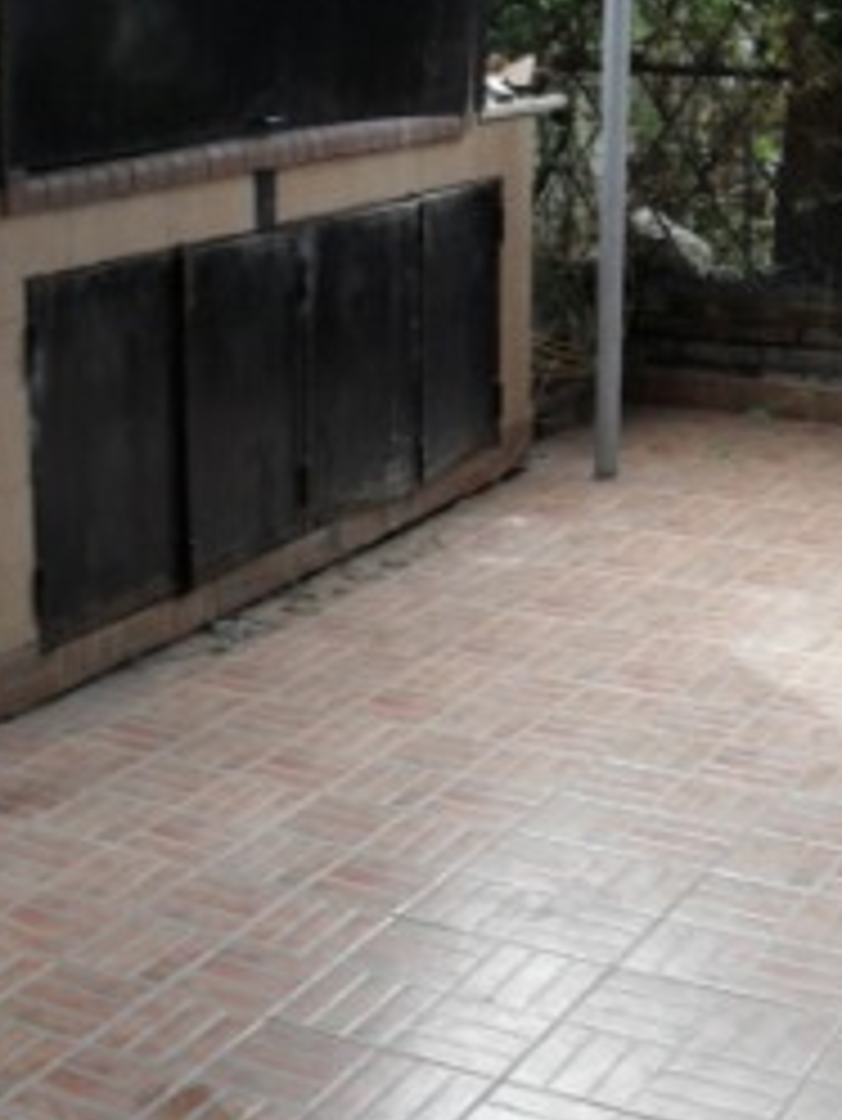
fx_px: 2041
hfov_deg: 23.1
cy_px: 328
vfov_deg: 30.4
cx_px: 621
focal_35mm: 63
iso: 100
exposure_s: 1/45
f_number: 3.2
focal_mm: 6.3
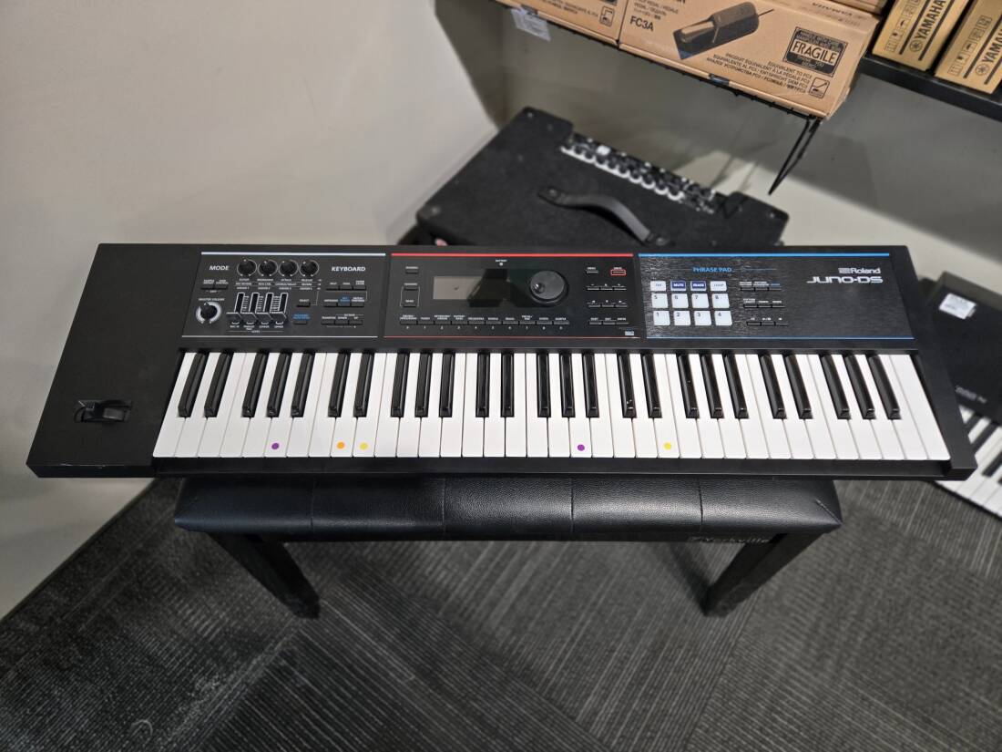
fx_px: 666
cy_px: 376
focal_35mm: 23
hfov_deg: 73.9
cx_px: 501
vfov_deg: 58.9
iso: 320
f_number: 1.8
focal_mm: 5.4
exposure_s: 1/120
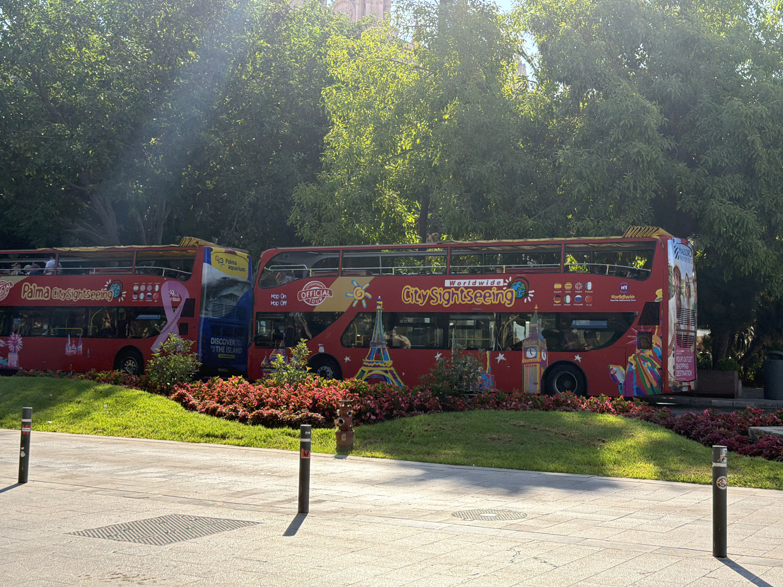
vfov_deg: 29.7
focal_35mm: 49
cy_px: 293
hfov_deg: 38.9
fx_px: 1108
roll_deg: -1.1
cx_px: 390
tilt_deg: +3.5
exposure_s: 1/3704
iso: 100
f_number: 1.78
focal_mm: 6.76
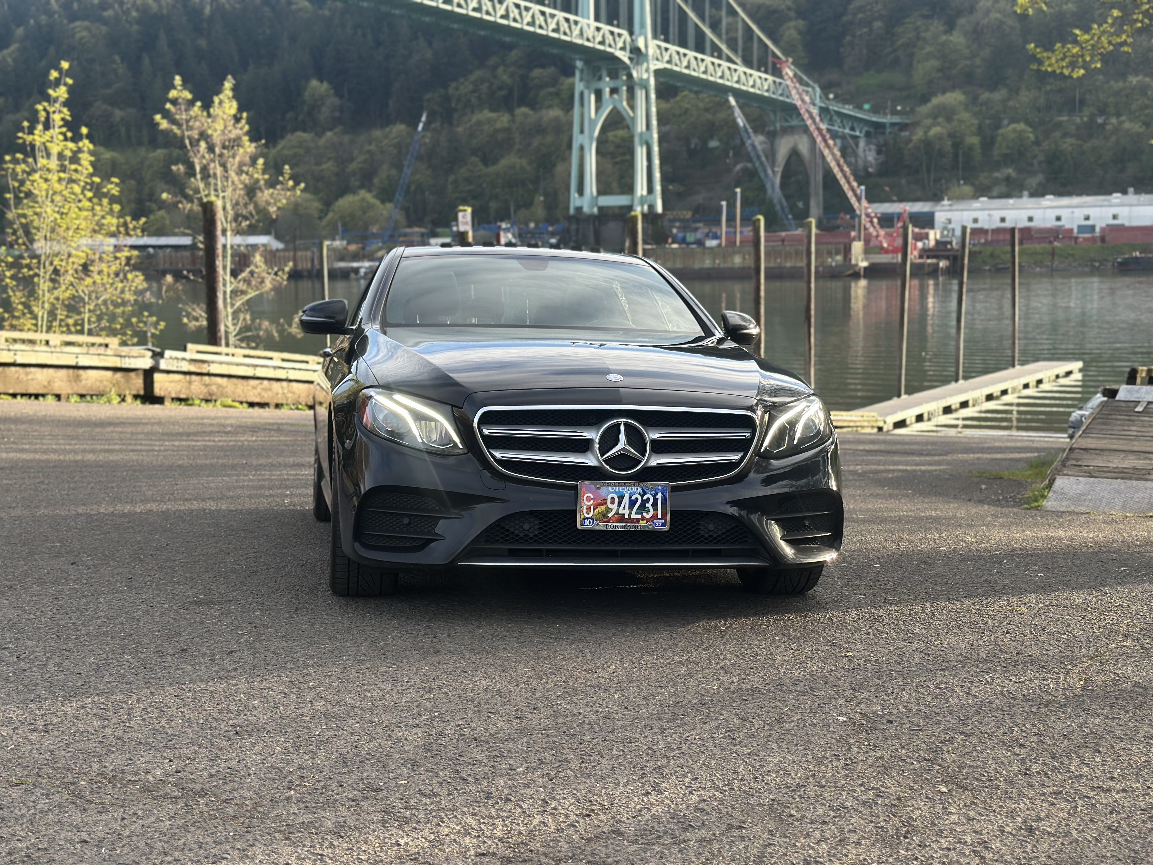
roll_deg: +1.1
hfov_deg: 39.7
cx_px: 576
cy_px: 432
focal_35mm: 48
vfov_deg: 30.3
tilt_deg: -8.6
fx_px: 1599
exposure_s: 1/1019
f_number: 1.78
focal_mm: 6.86
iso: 80
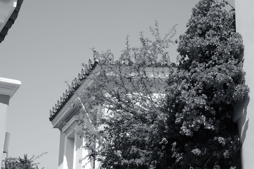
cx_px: 127
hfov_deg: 27.0
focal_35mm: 75
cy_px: 84
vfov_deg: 18.2
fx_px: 529
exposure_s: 1/58
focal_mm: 50
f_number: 16
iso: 160
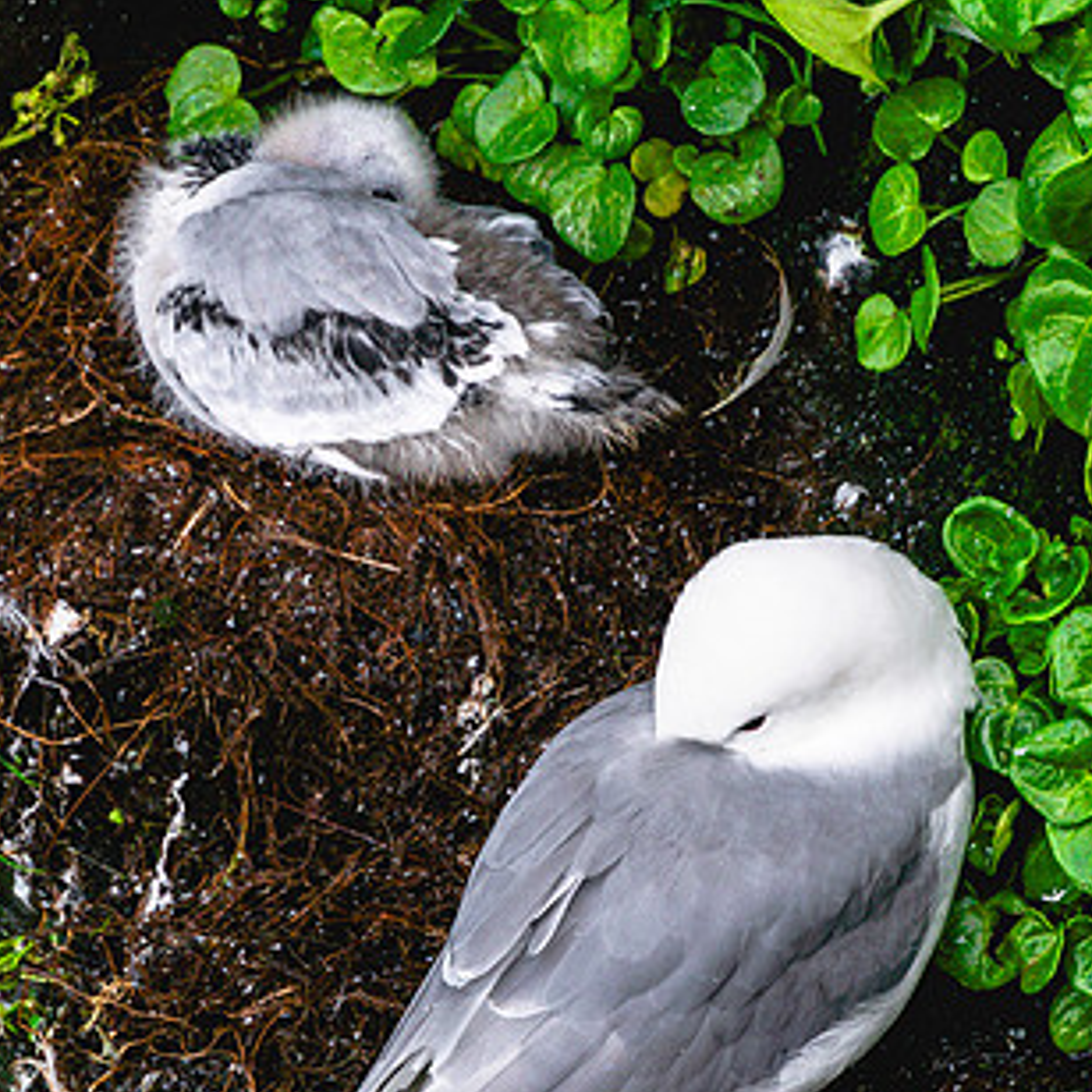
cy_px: 599
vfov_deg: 2.6
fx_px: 24234
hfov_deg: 2.6
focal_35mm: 679
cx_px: 548
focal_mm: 210
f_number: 9
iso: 100
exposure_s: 1/100
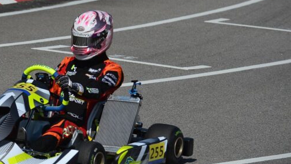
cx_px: -6
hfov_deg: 6.5
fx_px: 2570
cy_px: 41
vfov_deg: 3.7
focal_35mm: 333
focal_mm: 155
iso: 220
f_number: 3.5
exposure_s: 1/8000
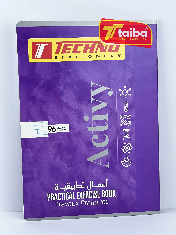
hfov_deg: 19.1
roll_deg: +0.3
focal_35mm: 77
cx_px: 88
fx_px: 522
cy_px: 118
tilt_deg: -9.4
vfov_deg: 25.3
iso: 20
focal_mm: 9
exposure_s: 1/126
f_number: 2.8
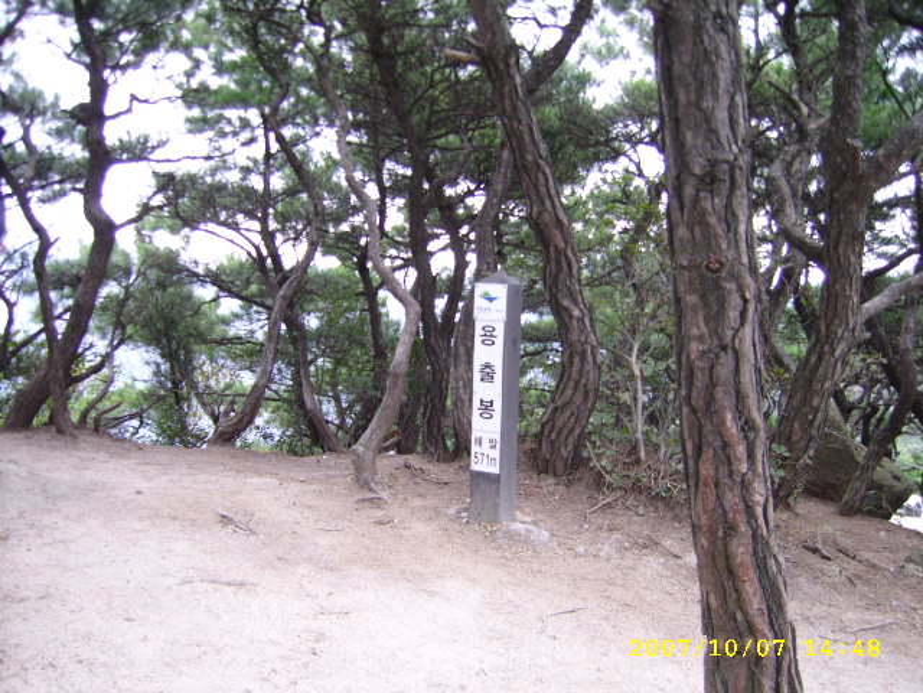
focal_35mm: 35
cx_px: 462
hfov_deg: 52.6
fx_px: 933
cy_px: 346
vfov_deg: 40.7
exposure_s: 1/30
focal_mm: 5.95
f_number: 2.8
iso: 218
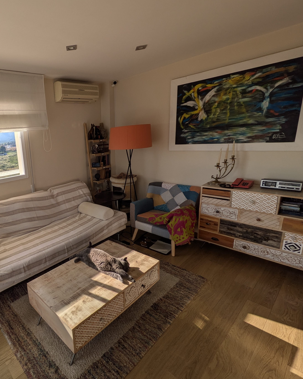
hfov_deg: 63.2
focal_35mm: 19
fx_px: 213
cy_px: 186
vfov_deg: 83.3
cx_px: 51
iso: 46
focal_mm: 1.83
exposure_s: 1/953
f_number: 2.2
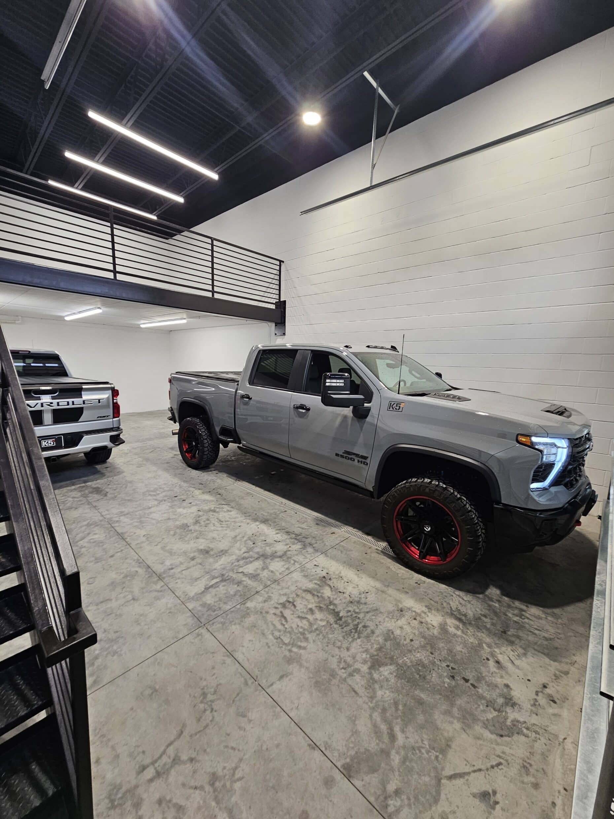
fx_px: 307
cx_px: 307
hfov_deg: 89.9
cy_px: 410
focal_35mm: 13
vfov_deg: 106.2
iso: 80
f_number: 2.2
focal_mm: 2.2
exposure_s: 1/77
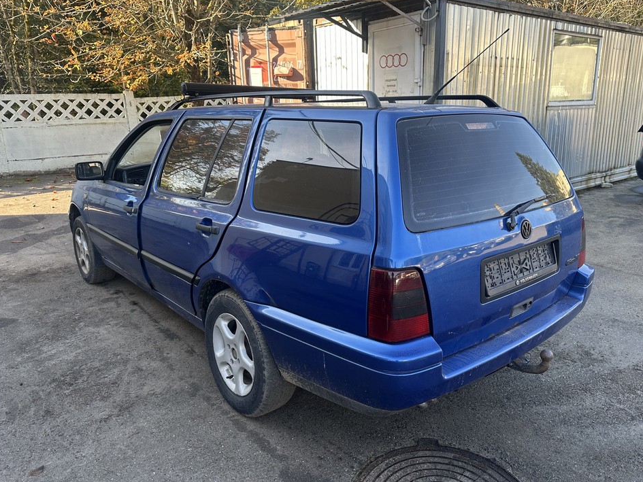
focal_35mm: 26
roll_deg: +0.7
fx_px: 483
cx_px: 344
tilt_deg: -12.5
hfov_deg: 67.2
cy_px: 233
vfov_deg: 53.1
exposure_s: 1/337
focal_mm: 6.86
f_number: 1.78
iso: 80
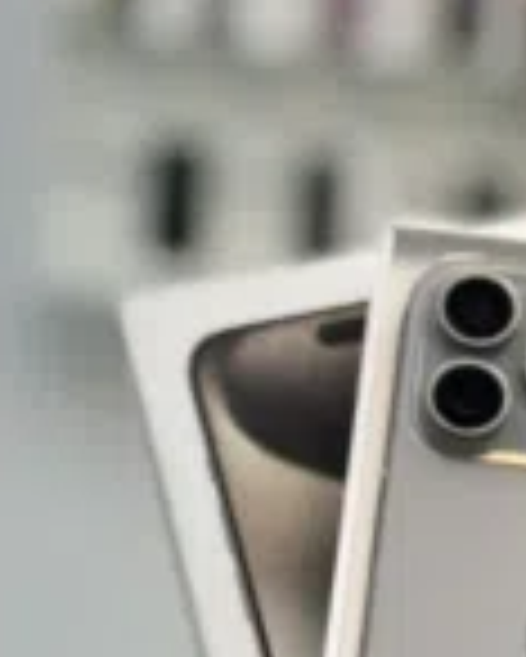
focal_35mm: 139
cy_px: 590
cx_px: 508
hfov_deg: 11.0
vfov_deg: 13.7
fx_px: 2702
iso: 40
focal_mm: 5.96
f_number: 1.6
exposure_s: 1/275
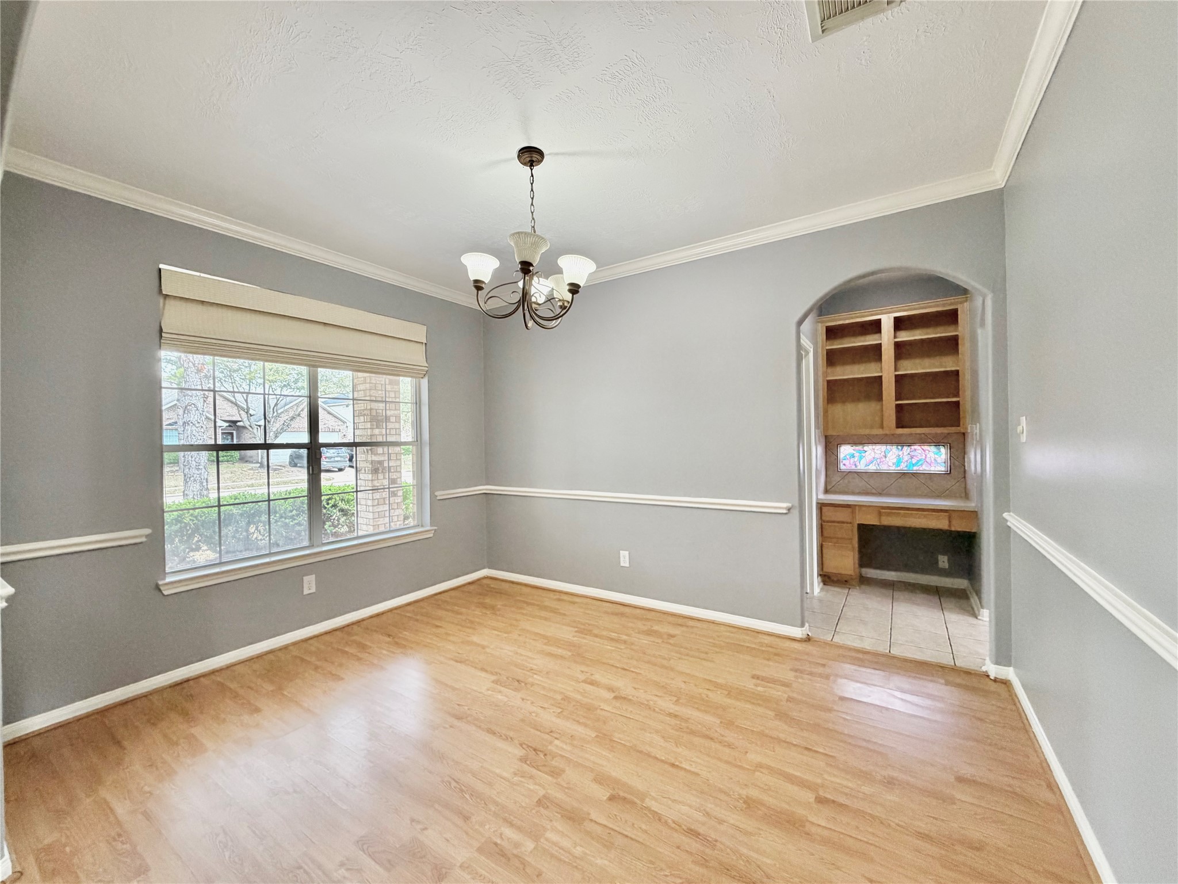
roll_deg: +0.9
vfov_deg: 85.7
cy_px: 442
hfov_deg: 102.1
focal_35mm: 14
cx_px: 589
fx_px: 476
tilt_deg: -0.9
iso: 320
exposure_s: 1/120
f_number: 2.2
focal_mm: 2.22
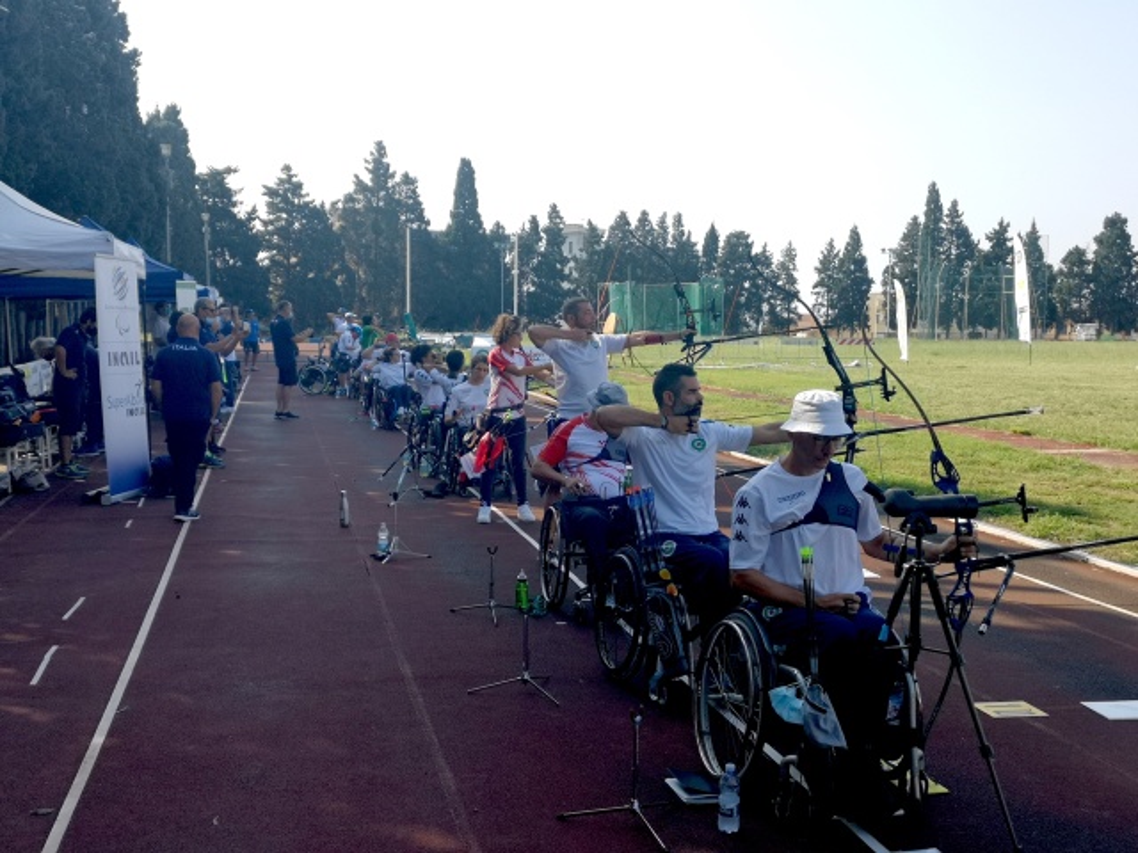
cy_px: 426
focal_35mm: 40
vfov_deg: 36.0
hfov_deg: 46.8
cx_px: 569
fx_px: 1315
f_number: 1.8
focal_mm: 5.58
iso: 50
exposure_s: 1/1142
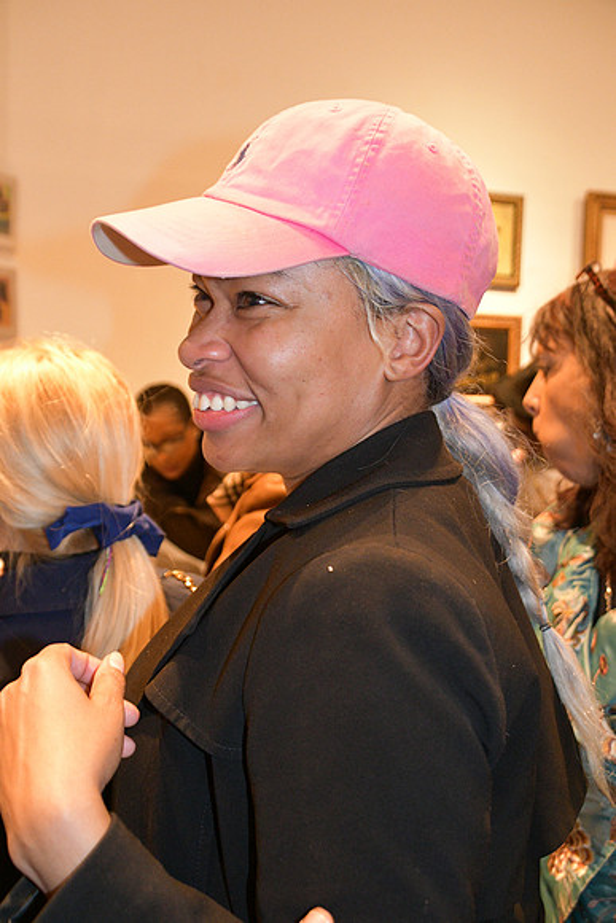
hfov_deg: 40.0
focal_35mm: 33
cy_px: 462
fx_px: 846
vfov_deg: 57.2
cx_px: 308
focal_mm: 22
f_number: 3.5
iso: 3200
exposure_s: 1/60
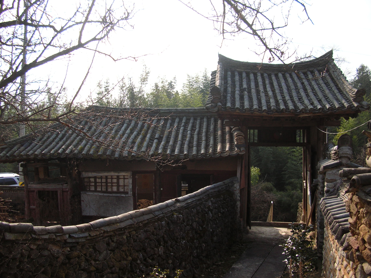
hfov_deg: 52.7
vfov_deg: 40.6
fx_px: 375
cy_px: 139
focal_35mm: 35
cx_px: 186
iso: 50
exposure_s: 1/478
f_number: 2.8
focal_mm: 5.8
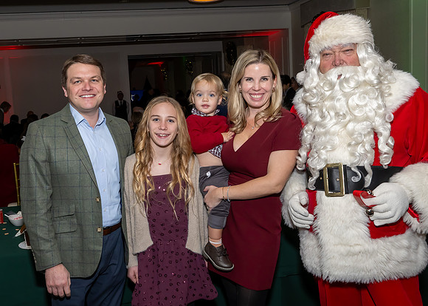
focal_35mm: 37
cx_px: 161
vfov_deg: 37.9
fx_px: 444
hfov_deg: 50.9
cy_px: 144
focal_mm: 20
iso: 640
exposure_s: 1/250
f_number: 8
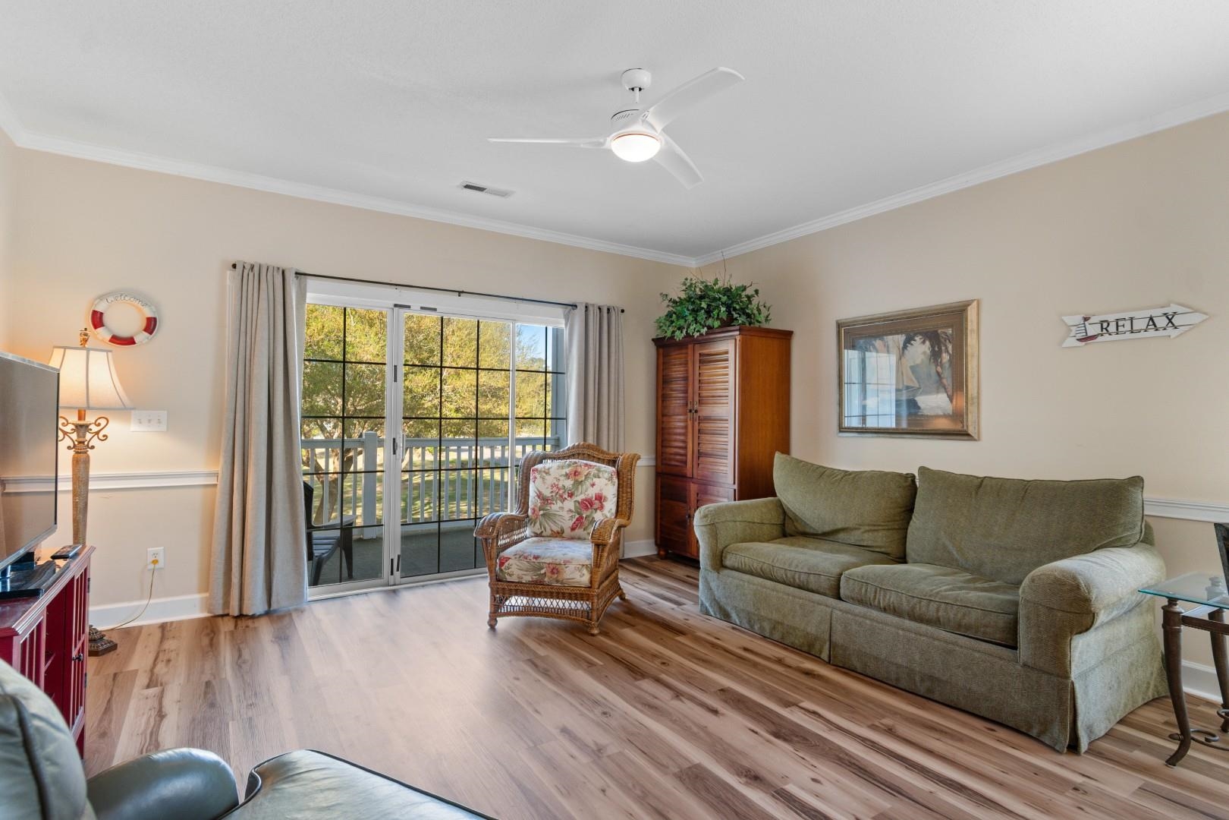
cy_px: 410
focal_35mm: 18
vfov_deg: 67.4
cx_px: 614
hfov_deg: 90.0
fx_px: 614
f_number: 4.8
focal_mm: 12
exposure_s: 1/10
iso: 100
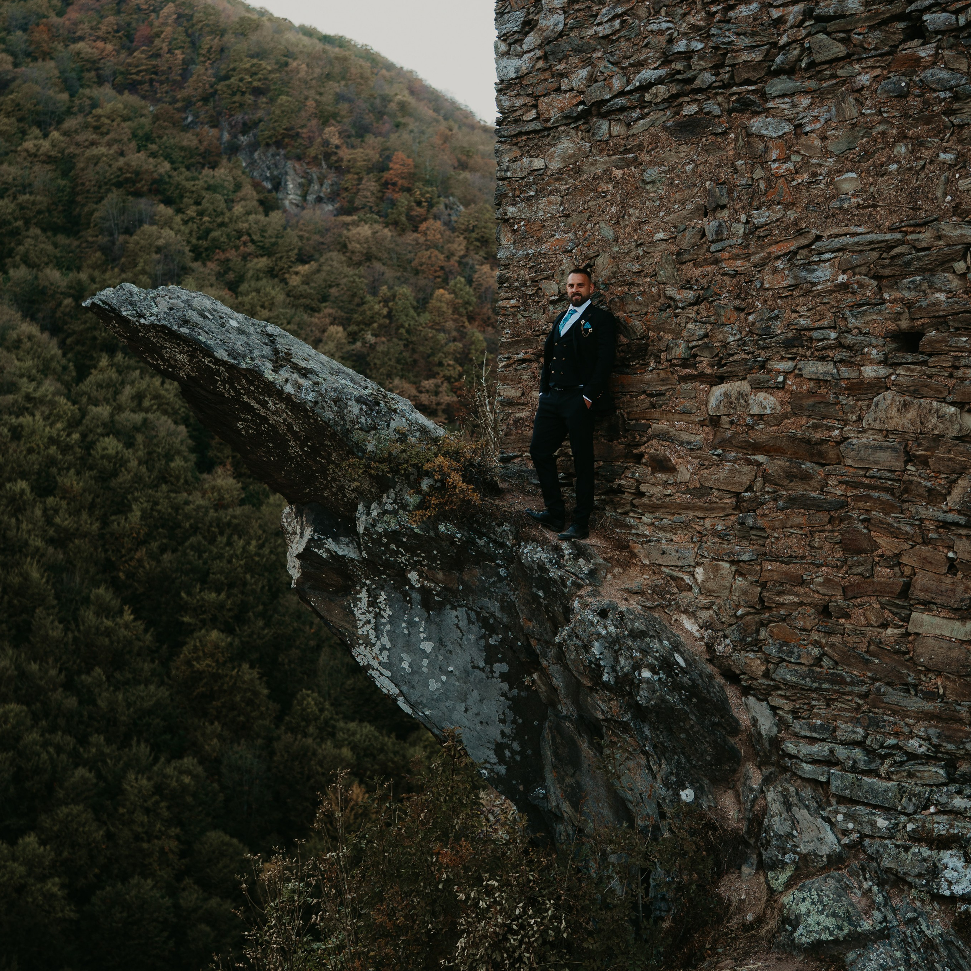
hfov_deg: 37.6
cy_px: 432
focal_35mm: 45
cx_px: 489
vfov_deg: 37.5
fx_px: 1428
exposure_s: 1/800
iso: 250
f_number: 2.2
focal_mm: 35
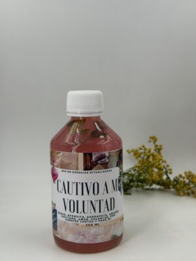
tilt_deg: -6.4
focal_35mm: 48
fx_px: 362
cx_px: 98
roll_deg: -0.8
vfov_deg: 39.7
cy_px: 130
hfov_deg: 30.3
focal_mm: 6.76
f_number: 1.78
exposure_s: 1/2088
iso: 64
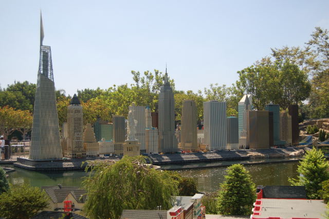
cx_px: 164
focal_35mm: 48
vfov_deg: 28.0
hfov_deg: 41.1
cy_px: 110
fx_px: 438
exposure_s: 1/500
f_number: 5
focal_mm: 32
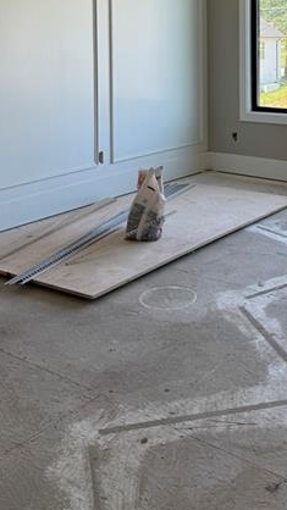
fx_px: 650
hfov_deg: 24.8
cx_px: 197
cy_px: 49
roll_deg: +1.2
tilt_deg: -1.5
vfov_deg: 39.7
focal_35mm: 48
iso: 80
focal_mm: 6.76
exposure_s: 1/268
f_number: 1.78
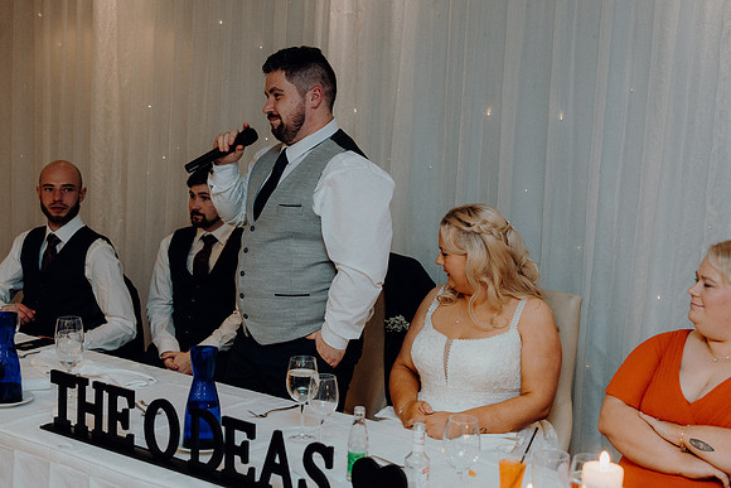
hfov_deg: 35.0
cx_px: 366
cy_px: 244
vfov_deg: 23.8
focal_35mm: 57
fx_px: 1158
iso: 2500
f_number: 3.5
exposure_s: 1/160
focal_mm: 57
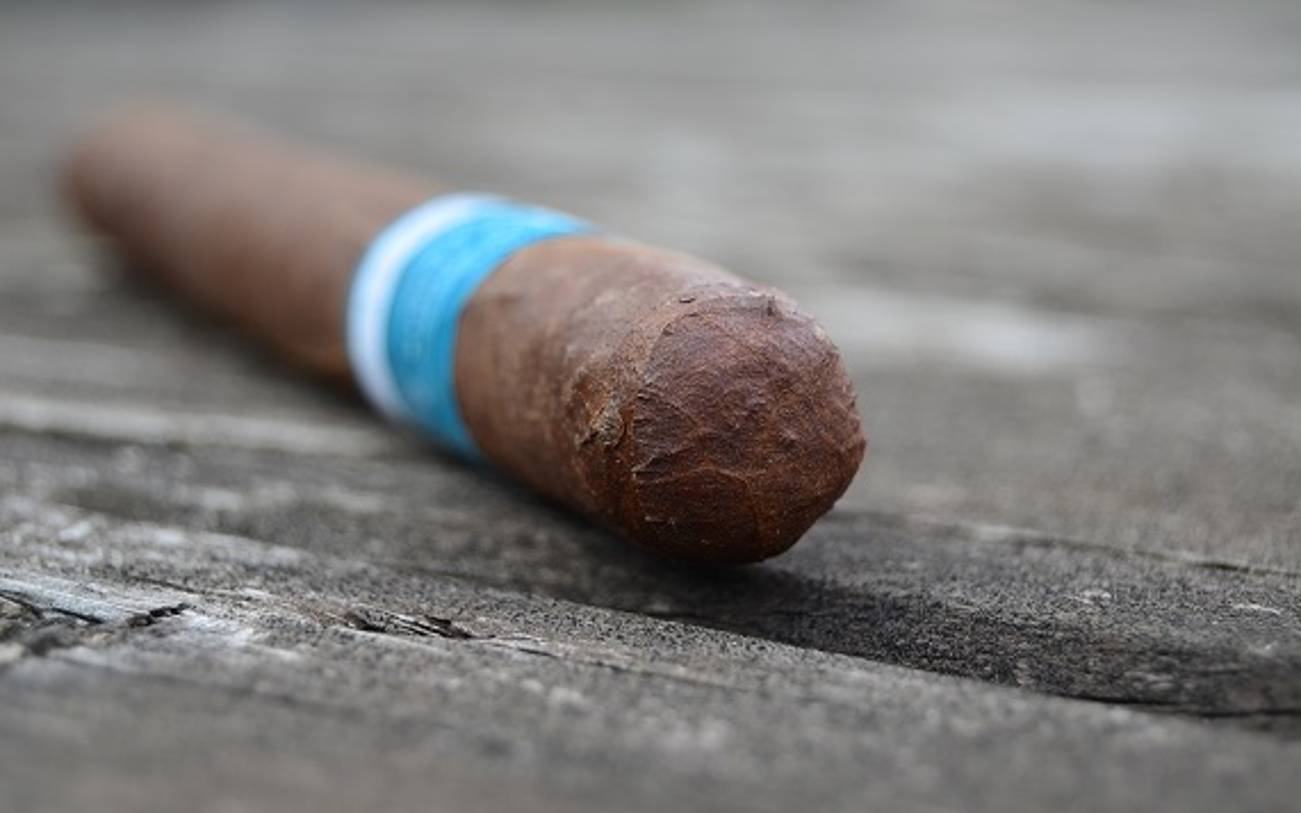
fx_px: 2997
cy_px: 410
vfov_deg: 15.5
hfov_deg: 24.5
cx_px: 650
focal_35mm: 85
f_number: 5.6
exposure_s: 1/125
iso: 160
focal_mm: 55
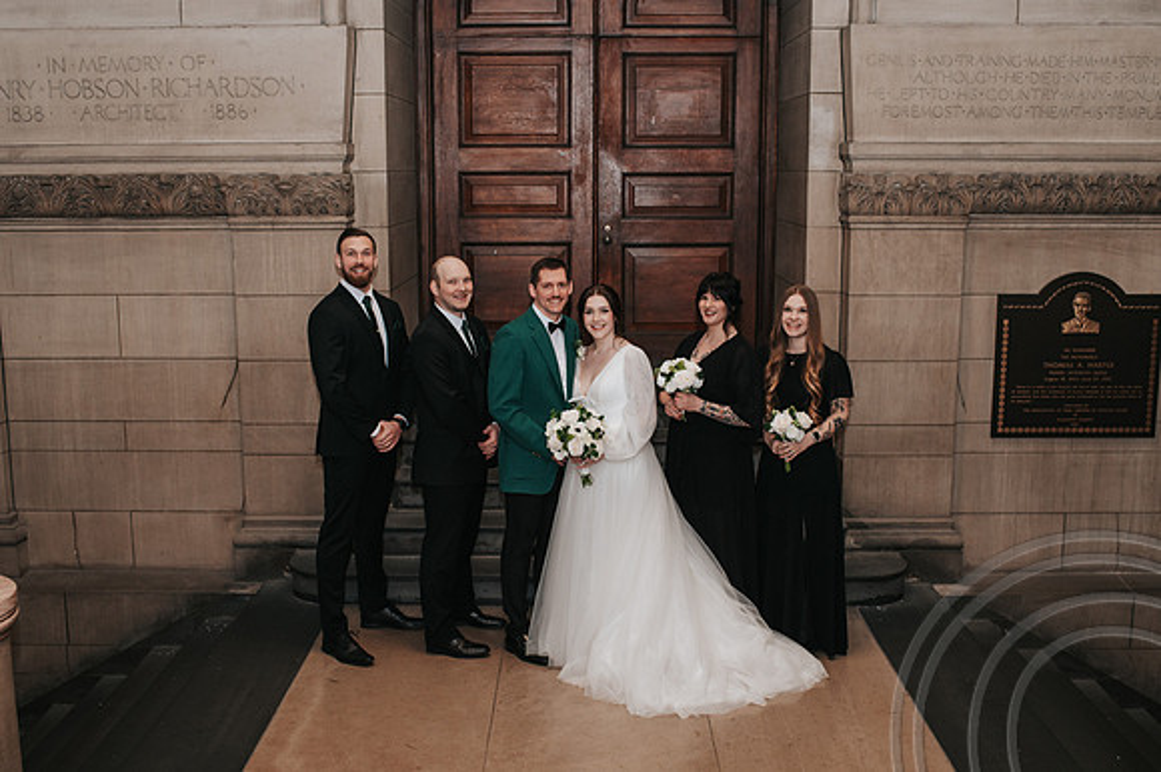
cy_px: 401
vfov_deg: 33.1
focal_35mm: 40
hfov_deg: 48.1
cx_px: 563
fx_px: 1302
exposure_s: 1/200
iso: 800
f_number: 3.2
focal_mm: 35
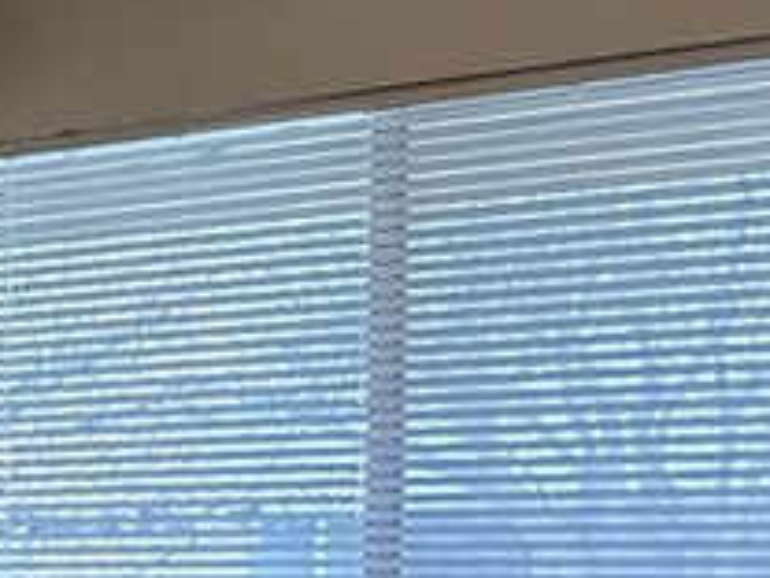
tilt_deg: -1.4
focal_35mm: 97
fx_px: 2158
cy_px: 626
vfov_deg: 14.9
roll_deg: +0.5
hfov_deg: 13.3
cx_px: -1211
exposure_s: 1/120
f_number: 2.2
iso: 400
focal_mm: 2.22
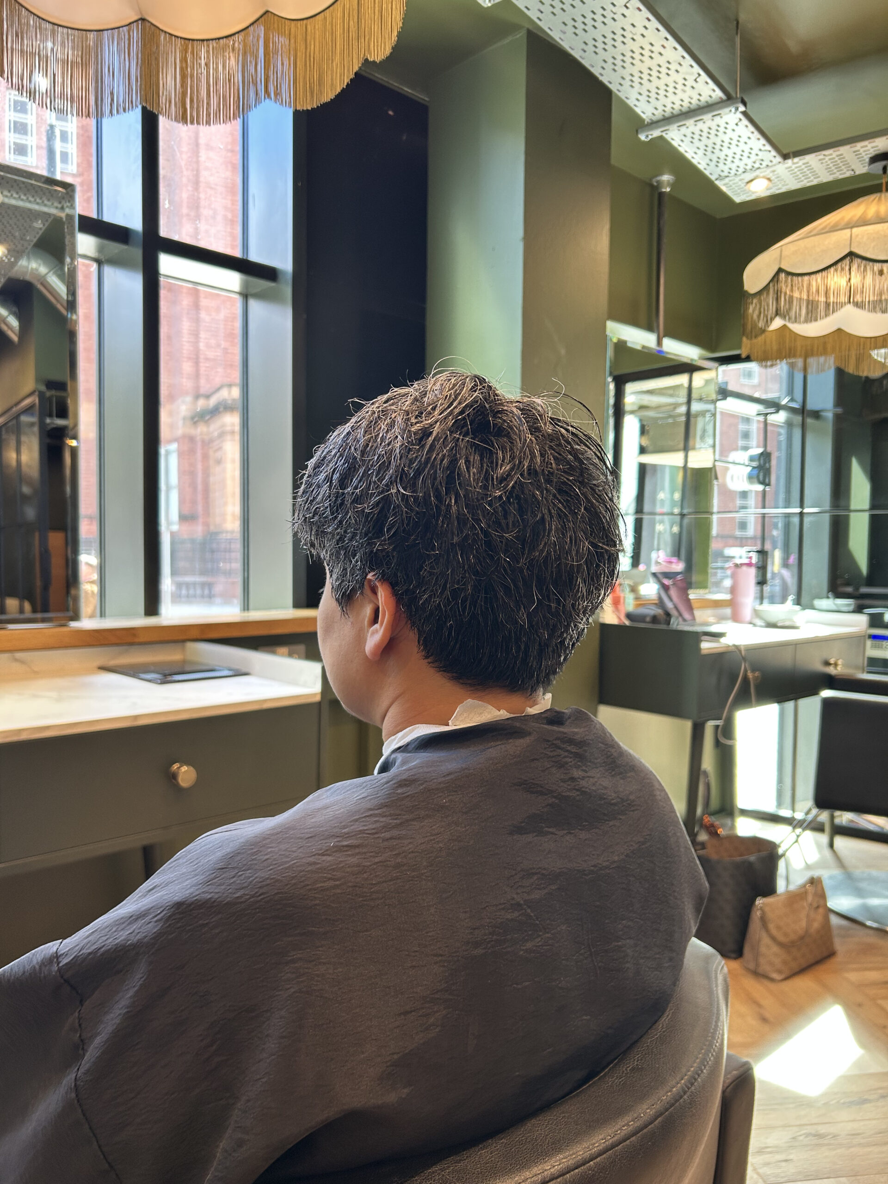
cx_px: 444
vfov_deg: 67.3
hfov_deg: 53.1
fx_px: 889
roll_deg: -0.5
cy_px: 592
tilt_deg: -3.0
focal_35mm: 26
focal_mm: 5.7
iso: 100
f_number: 1.5
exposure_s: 1/50
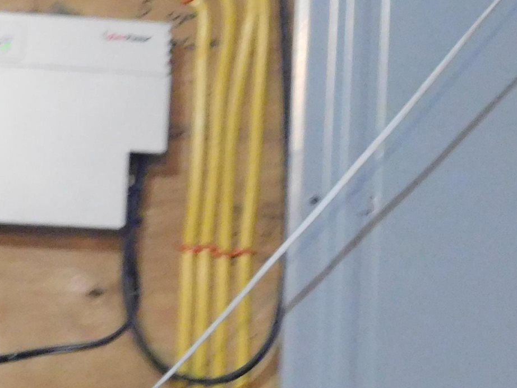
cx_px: 507
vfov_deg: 8.7
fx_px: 2538
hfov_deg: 11.5
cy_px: 225
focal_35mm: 170
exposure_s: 1/5
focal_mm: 9
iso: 800
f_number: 3.8
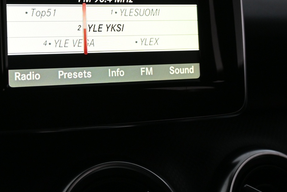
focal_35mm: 73
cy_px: 24
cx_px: 90
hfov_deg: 27.3
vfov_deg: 18.3
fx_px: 586
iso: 800
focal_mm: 27.5
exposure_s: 1/80
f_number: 4.5
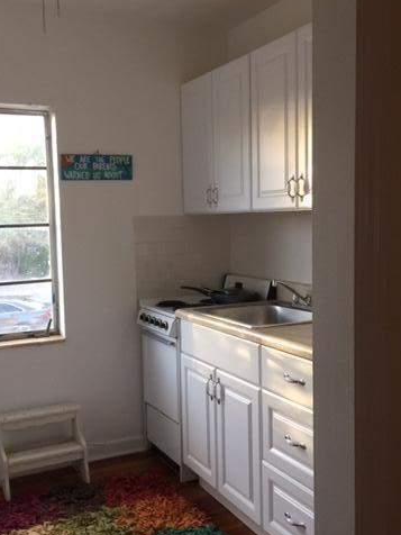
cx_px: 193
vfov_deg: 47.9
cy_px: 279
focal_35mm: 39
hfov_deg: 36.8
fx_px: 602
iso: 50
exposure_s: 1/30
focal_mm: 4.15
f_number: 2.2
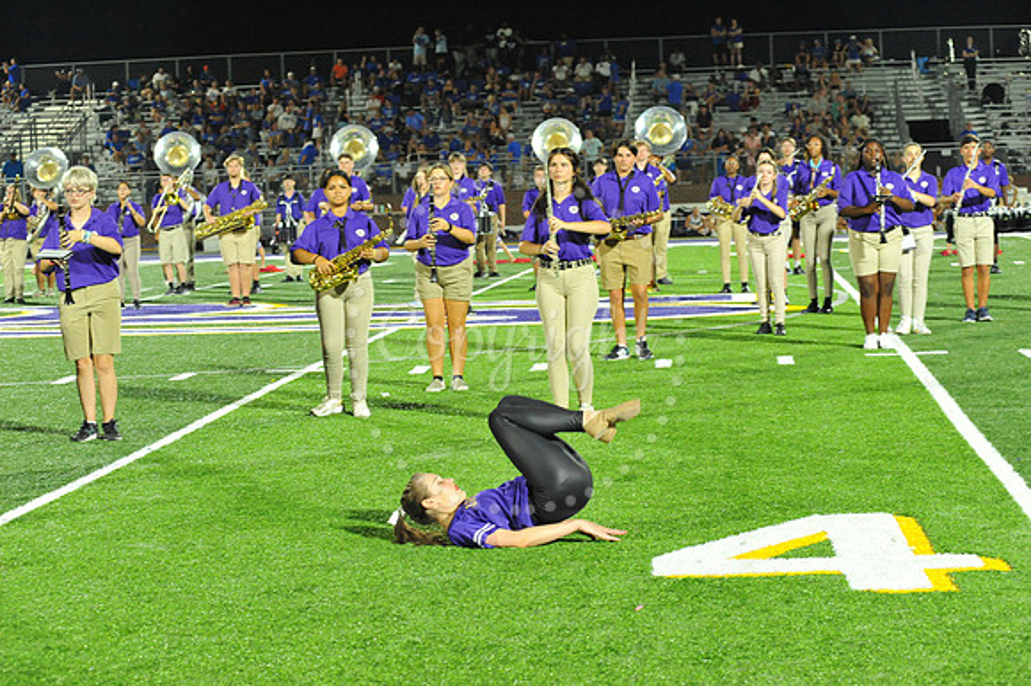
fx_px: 2290
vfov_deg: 17.0
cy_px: 343
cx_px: 516
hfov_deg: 25.4
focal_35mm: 80
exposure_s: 1/250
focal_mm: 80
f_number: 5.6
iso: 5000
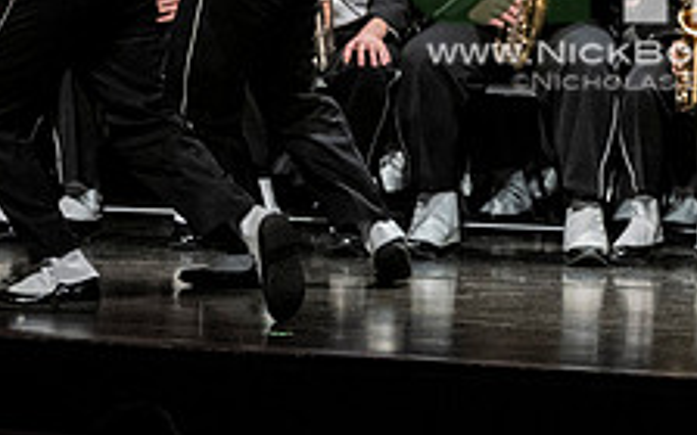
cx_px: 641
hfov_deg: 3.8
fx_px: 10543
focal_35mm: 555
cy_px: -59
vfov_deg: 2.4
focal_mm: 140
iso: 4000
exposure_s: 1/500
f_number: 4
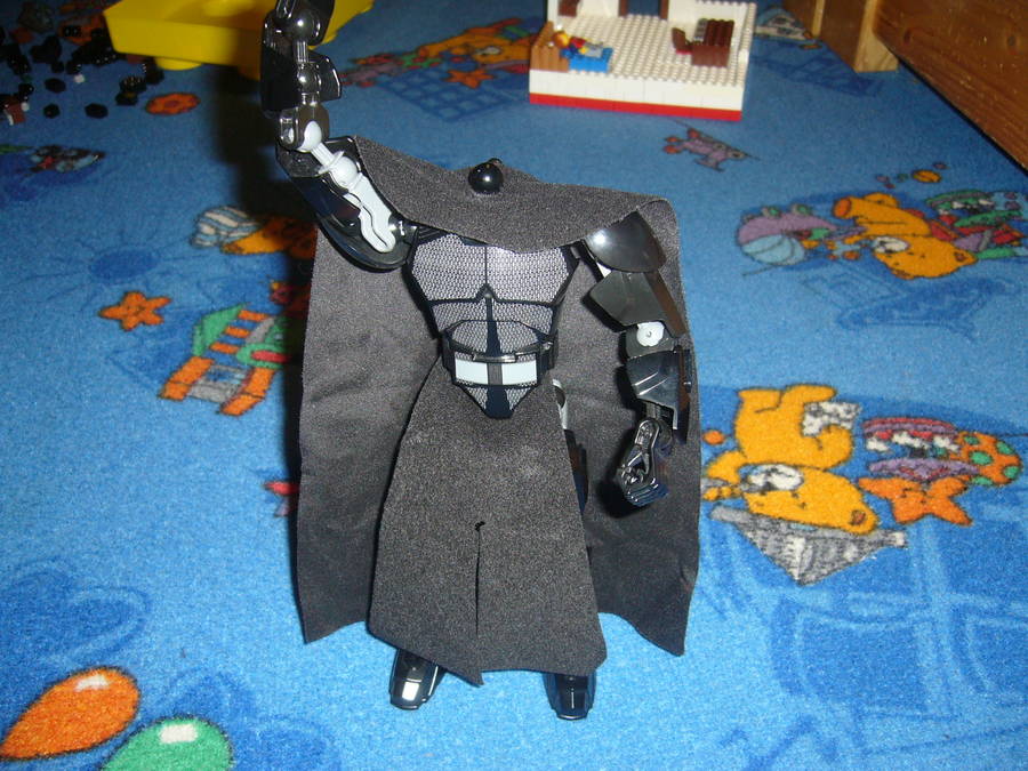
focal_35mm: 35
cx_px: 514
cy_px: 386
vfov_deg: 40.7
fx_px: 1039
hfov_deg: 52.6
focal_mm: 5.8
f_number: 2.8
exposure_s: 1/30
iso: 100
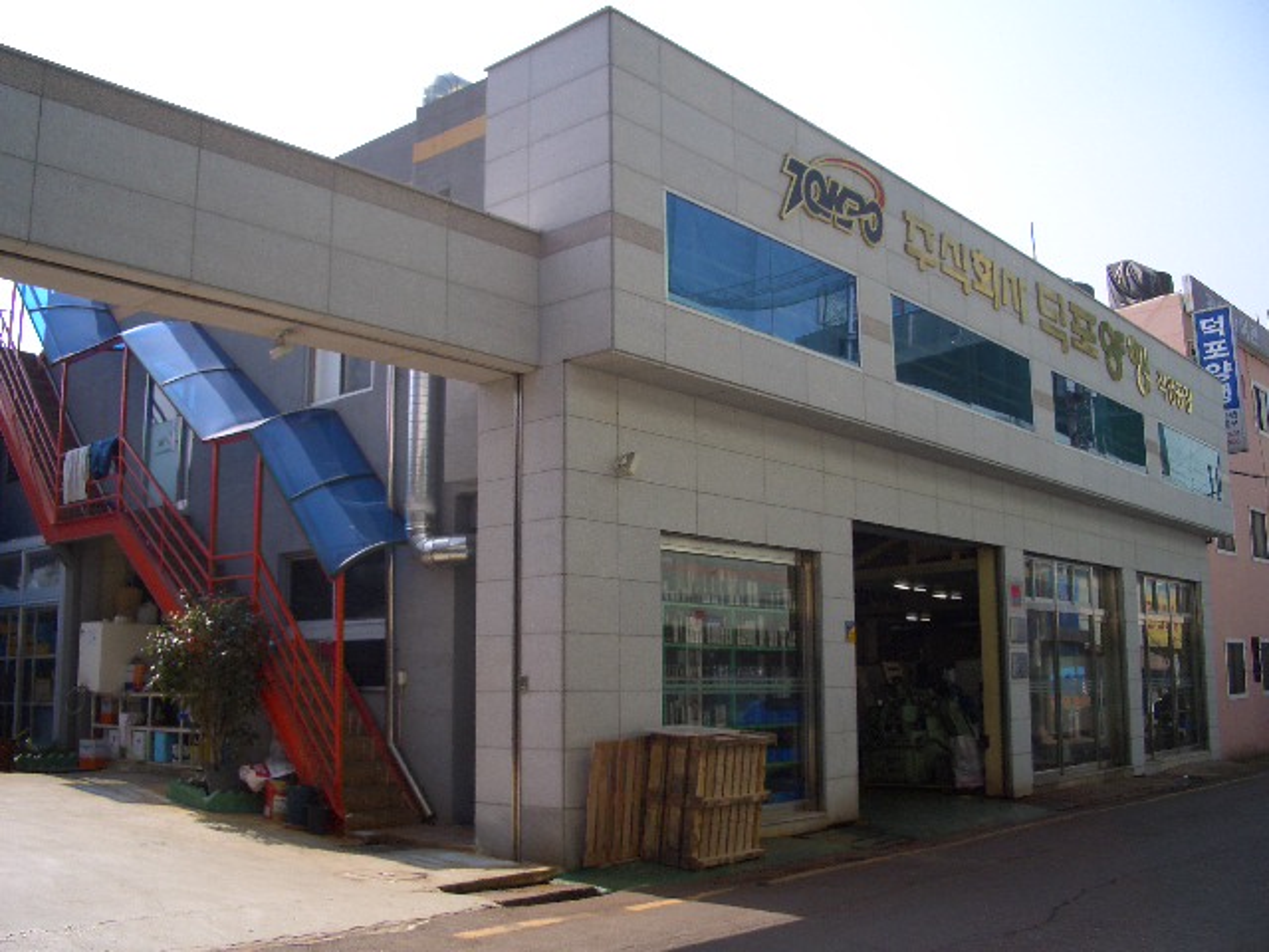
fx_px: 1283
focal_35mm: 35
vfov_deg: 40.7
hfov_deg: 52.6
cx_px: 634
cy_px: 476
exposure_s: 1/320
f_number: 4.3
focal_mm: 5.8
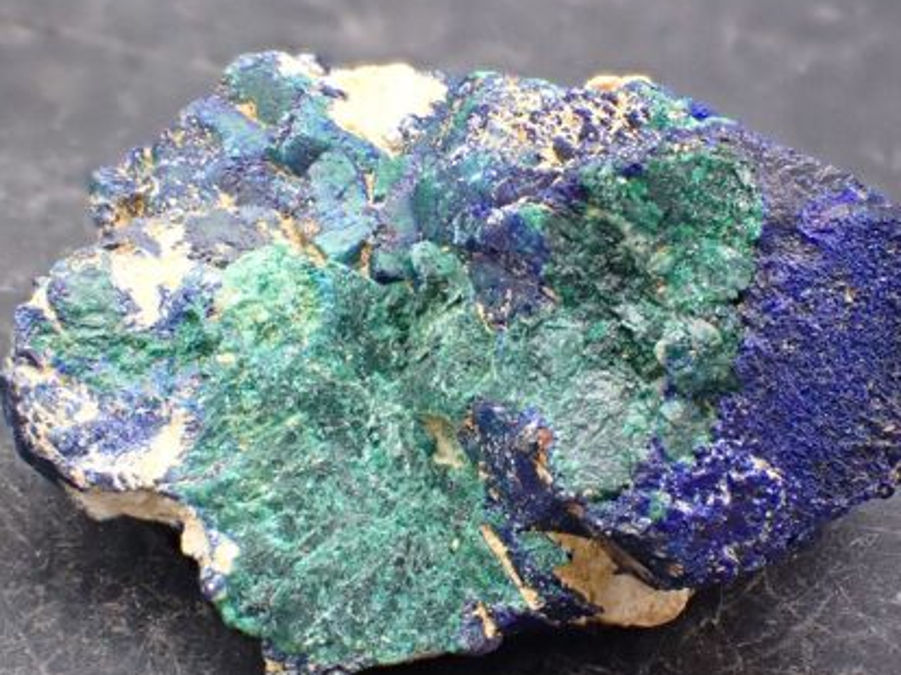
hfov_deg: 17.0
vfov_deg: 12.8
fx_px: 3018
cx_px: 483
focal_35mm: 116
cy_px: 366
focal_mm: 18
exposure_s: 1/250
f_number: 6.3
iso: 800
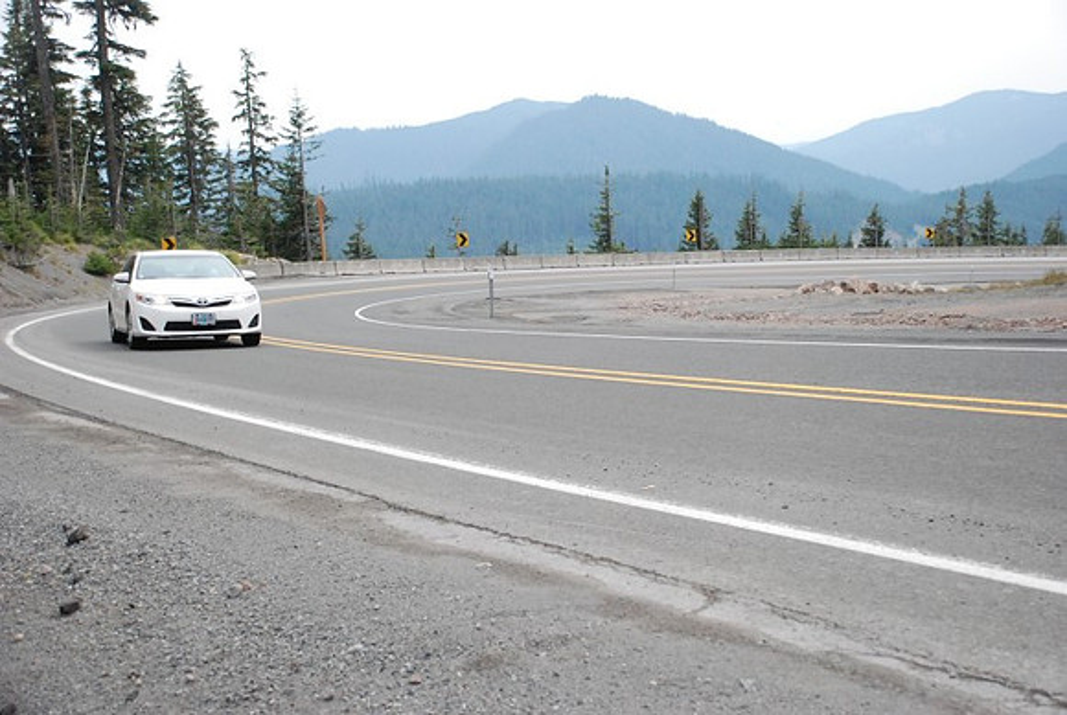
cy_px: 358
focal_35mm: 48
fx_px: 1425
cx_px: 534
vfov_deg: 28.2
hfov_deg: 41.0
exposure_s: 1/4000
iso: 1600
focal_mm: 32
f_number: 4.2
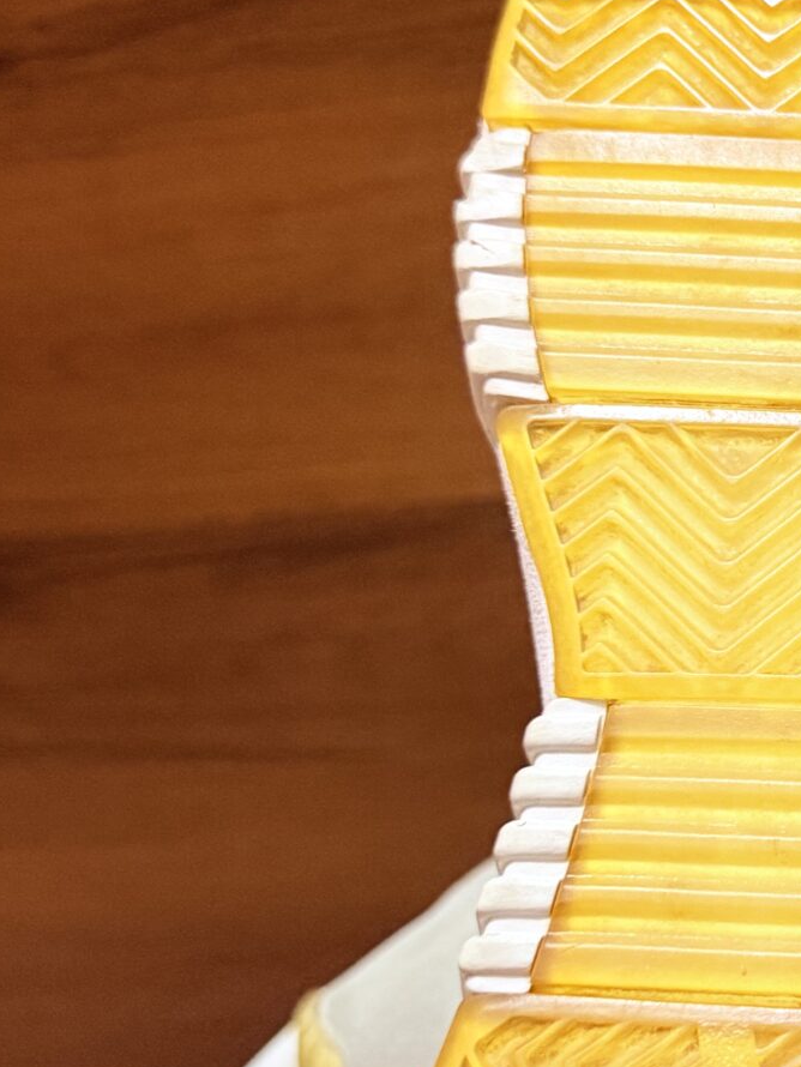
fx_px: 2128
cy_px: 547
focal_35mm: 69
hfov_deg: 19.1
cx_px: 1140
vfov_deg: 28.2
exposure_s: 1/50
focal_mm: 6.76
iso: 400
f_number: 1.78
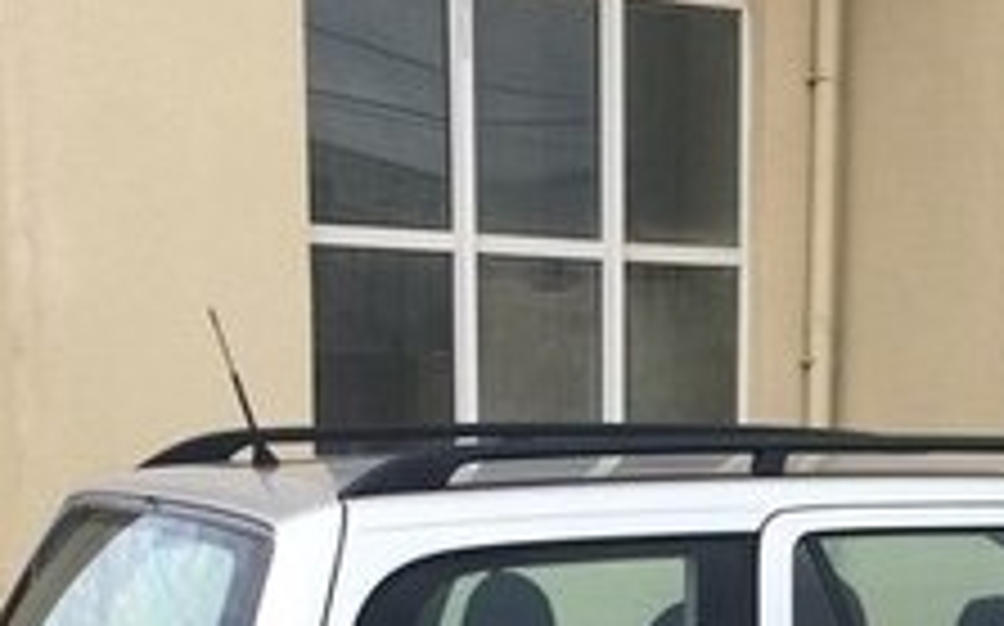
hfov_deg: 22.3
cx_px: 900
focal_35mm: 91
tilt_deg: -8.3
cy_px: 813
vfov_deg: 13.8
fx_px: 2488
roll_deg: +0.4
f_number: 2.2
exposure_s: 1/383
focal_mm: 4.15
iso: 32
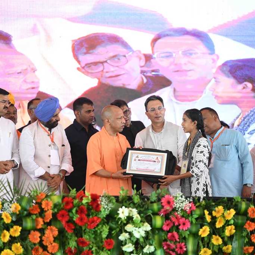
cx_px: 119
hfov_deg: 8.3
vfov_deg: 8.3
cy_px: 128
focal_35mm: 211
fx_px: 1759
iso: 2000
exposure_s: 1/320
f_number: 2.8
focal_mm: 165
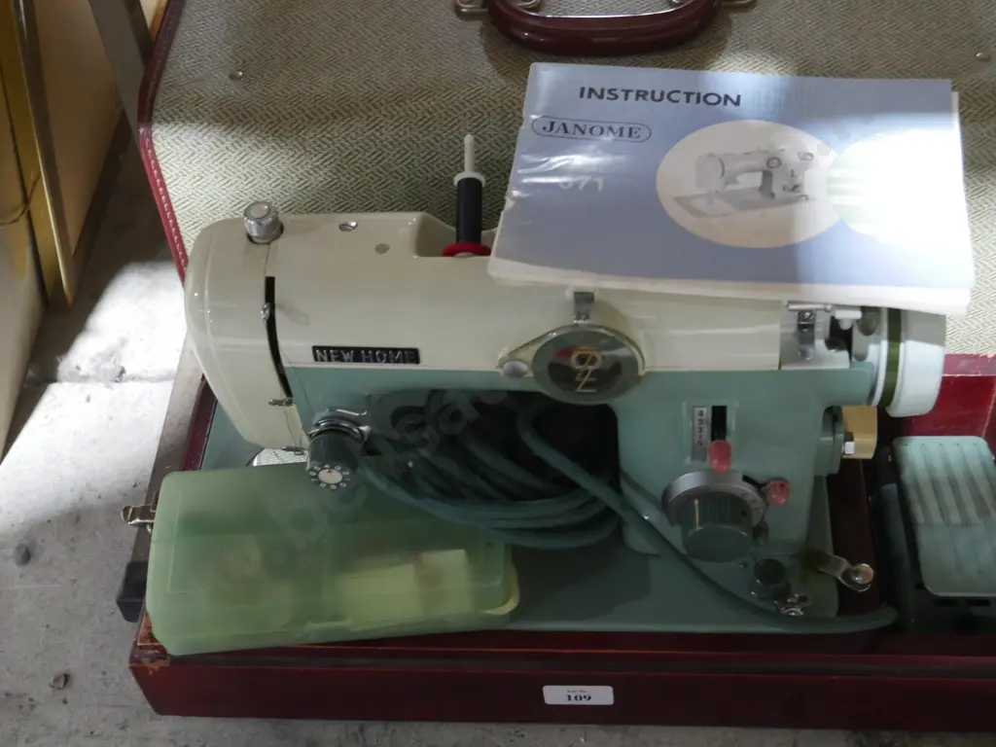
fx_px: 1439
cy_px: 374
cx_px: 498
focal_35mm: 50
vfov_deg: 29.1
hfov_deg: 38.2
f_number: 5.3
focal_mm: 25
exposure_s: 1/60
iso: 3200
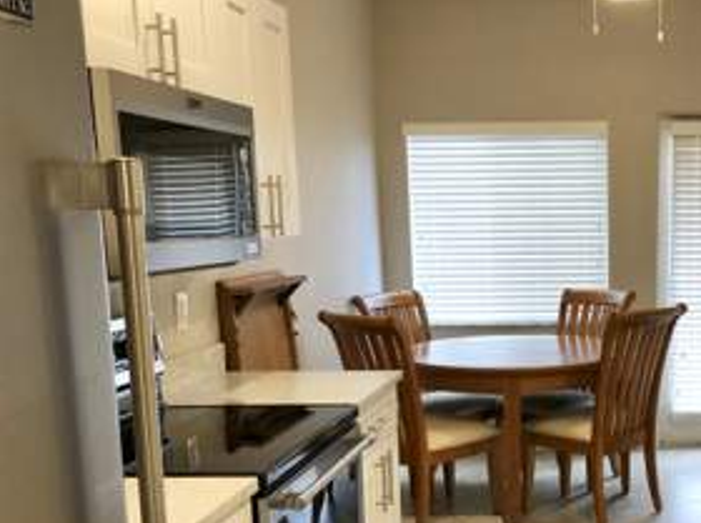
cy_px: 364
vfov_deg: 29.9
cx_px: 596
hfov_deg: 37.7
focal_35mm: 48
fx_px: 970
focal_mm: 4
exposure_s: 1/30
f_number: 1.8
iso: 32
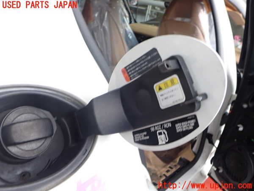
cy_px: 96
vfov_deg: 46.8
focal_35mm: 30
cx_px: 127
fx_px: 220
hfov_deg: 60.0
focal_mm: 5.4
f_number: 9
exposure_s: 1/15
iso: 320
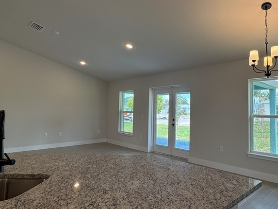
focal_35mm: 25
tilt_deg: +4.3
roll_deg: -0.5
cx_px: 173
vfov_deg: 54.9
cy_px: 98
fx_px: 201
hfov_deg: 68.4
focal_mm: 2.22
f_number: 2.2
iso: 50
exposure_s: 1/120
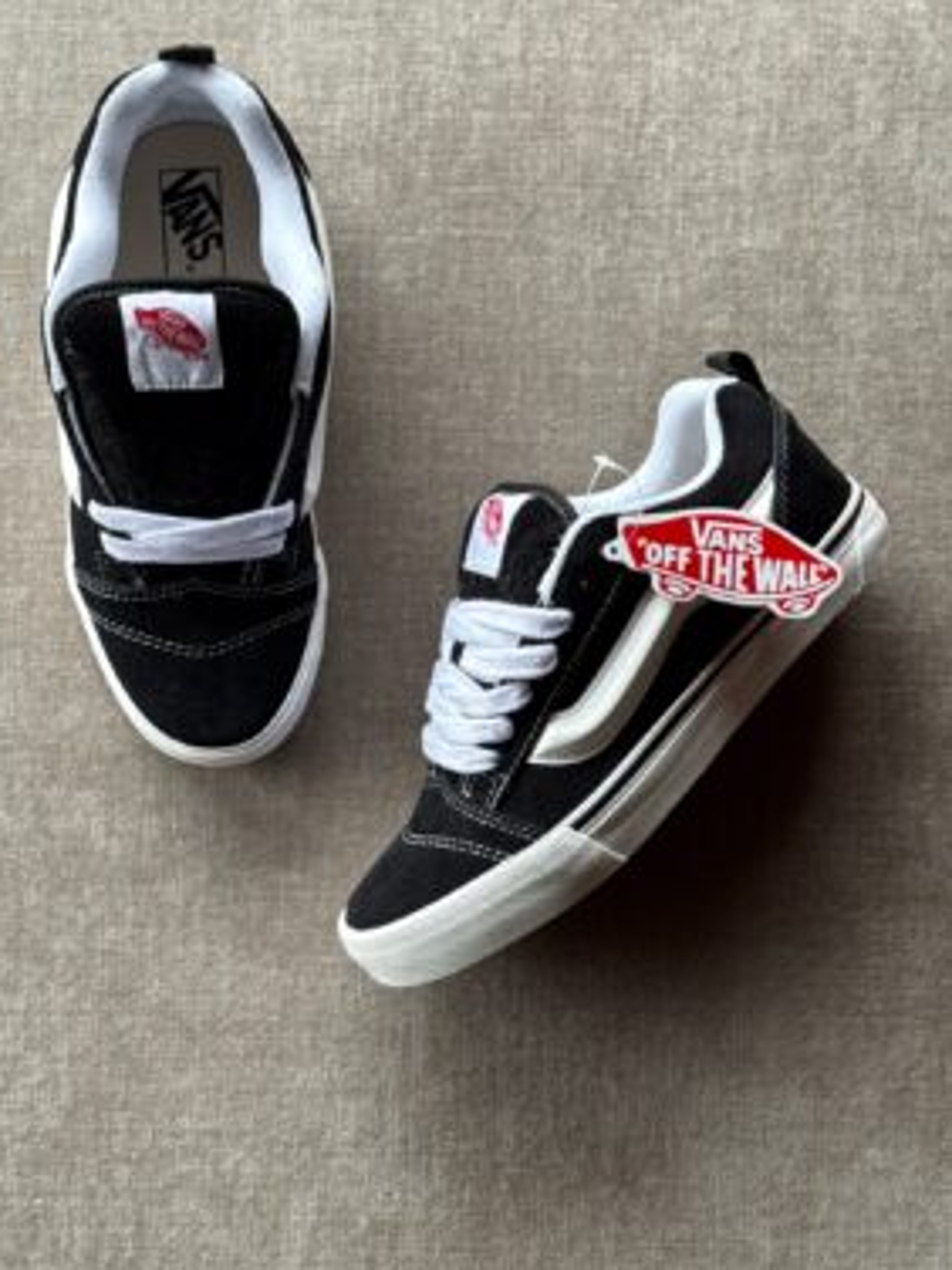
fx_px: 1870
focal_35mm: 51
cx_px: 449
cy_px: 608
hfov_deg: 28.6
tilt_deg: -85.3
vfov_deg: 37.5
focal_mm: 6.76
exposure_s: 1/60
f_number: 1.78
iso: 125
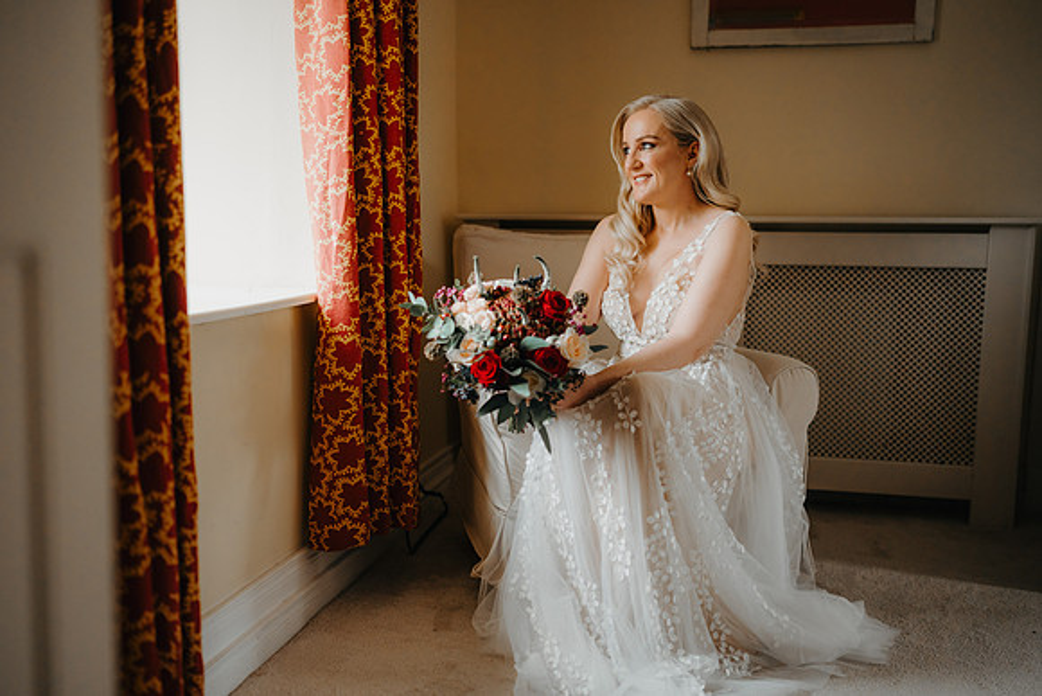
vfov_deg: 35.2
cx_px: 479
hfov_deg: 50.8
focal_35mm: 38
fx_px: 1095
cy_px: 364
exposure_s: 1/200
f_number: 1.4
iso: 640
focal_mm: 35
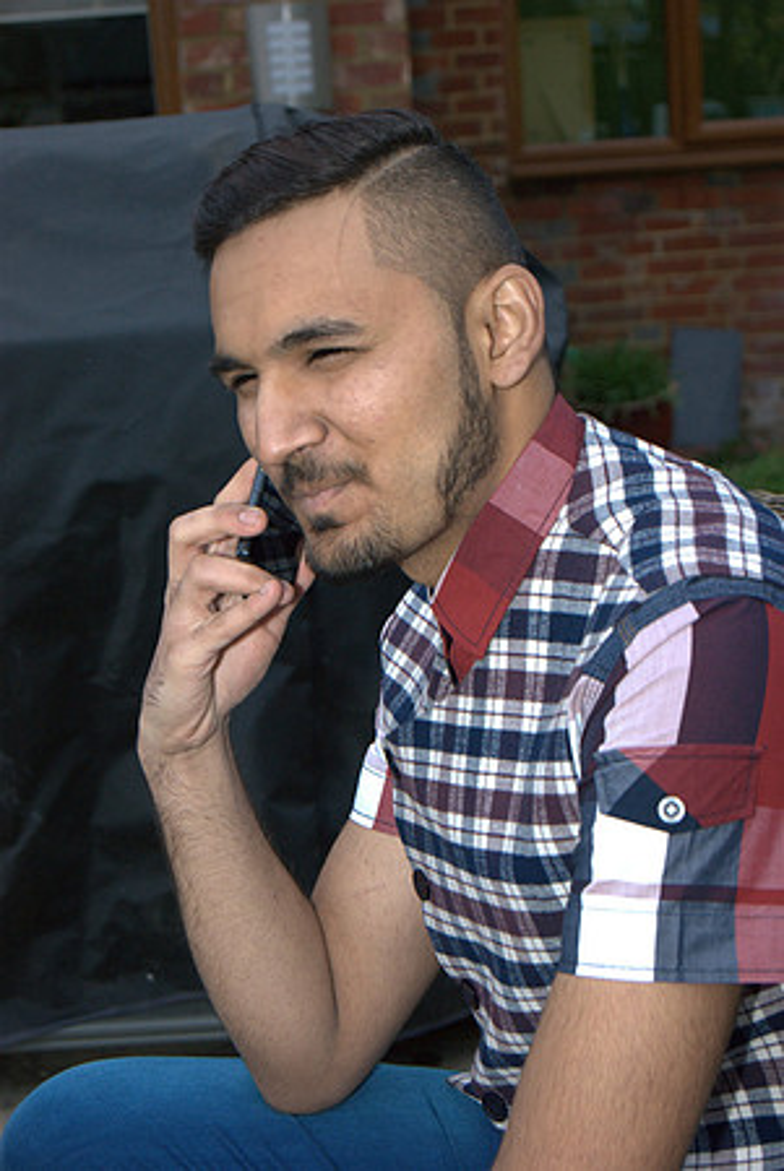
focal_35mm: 82
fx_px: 2689
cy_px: 586
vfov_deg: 24.6
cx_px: 392
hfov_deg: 16.6
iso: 800
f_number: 5.6
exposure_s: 1/160
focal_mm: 55
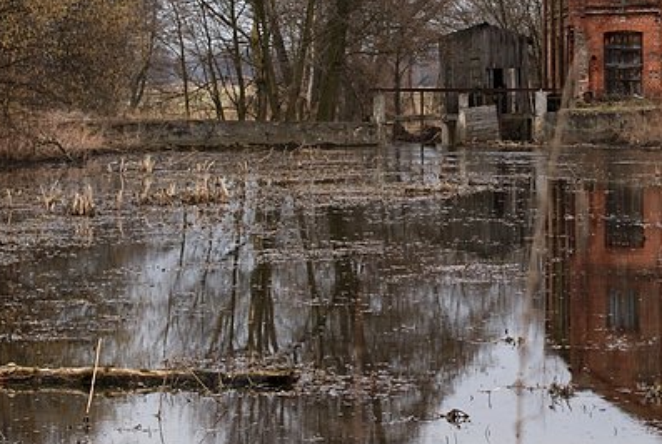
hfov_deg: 12.1
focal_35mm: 170
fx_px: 3131
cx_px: 305
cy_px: 70
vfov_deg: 8.1
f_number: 6.3
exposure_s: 1/125
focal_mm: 50
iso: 100
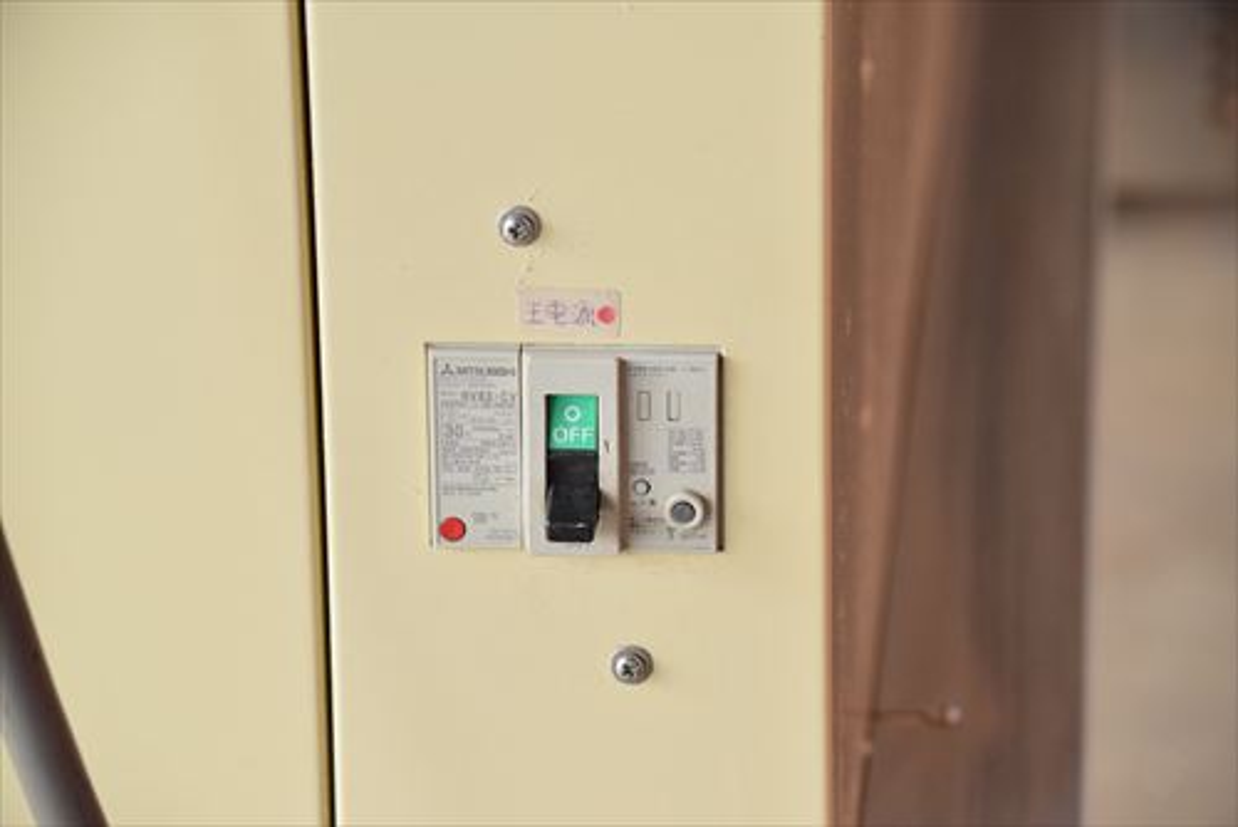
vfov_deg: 10.8
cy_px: 414
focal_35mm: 128
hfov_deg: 16.1
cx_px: 619
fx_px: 4387
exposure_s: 1/640
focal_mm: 85
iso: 1250
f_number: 6.3
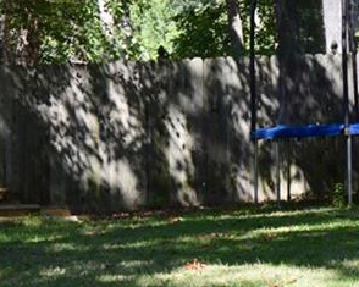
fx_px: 2082
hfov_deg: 9.6
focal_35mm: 196
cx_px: 486
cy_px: 89
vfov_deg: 7.9
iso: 100
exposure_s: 1/125
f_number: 5.6
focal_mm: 40
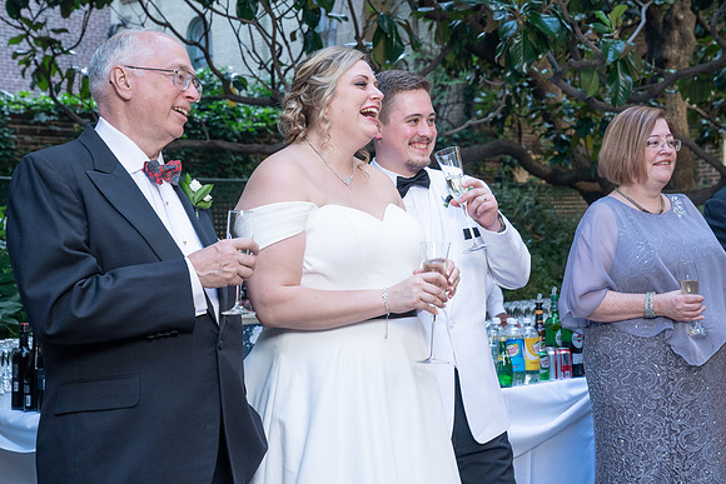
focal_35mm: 59
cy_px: 257
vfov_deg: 22.9
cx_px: 385
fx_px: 1198
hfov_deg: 33.7
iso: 1250
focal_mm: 56
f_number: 5.6
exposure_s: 1/250
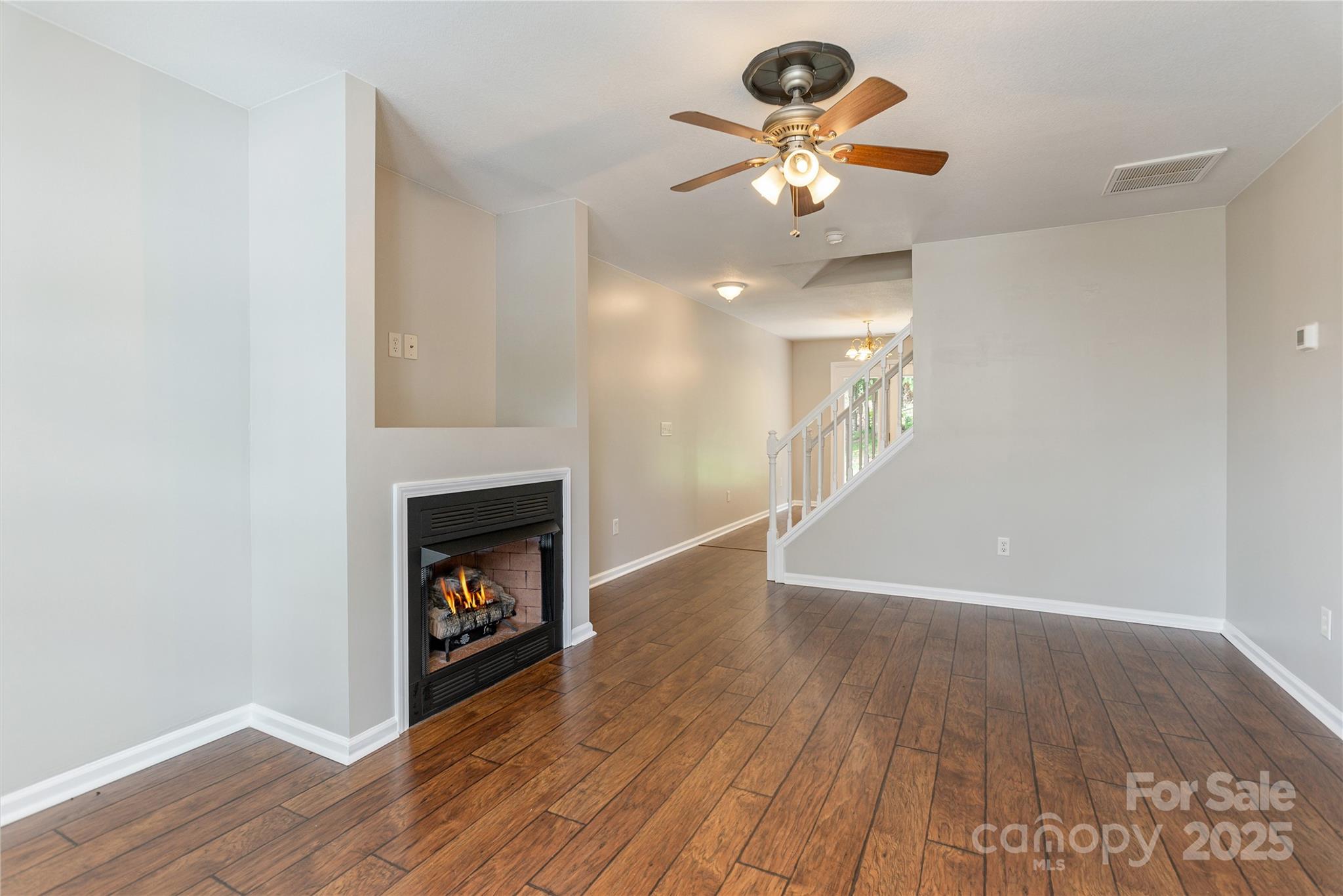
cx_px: 672
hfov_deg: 93.3
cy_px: 448
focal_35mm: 17
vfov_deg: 70.5
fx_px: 634
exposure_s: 1/20
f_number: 7.1
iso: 320
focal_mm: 17
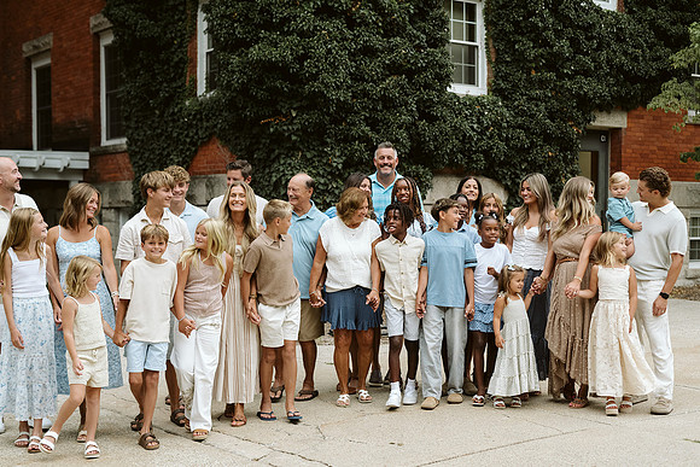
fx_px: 1071
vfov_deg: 24.6
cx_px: 386
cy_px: 257
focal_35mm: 55
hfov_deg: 36.2
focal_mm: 50
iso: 1000
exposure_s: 1/640
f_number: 2.8
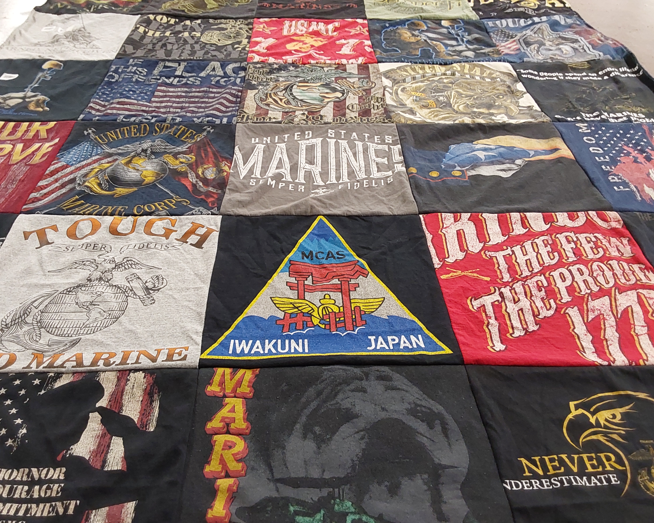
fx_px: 581
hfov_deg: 58.7
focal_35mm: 30
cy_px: 261
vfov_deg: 48.5
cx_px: 307
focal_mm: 2.91
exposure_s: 1/60
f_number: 1.9
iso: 200
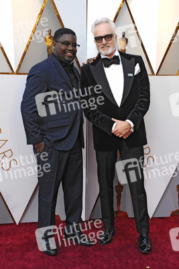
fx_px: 462
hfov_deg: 21.9
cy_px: 134
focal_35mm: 62
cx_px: 90
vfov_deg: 32.4
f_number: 6.3
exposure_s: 1/250
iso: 1000
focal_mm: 62
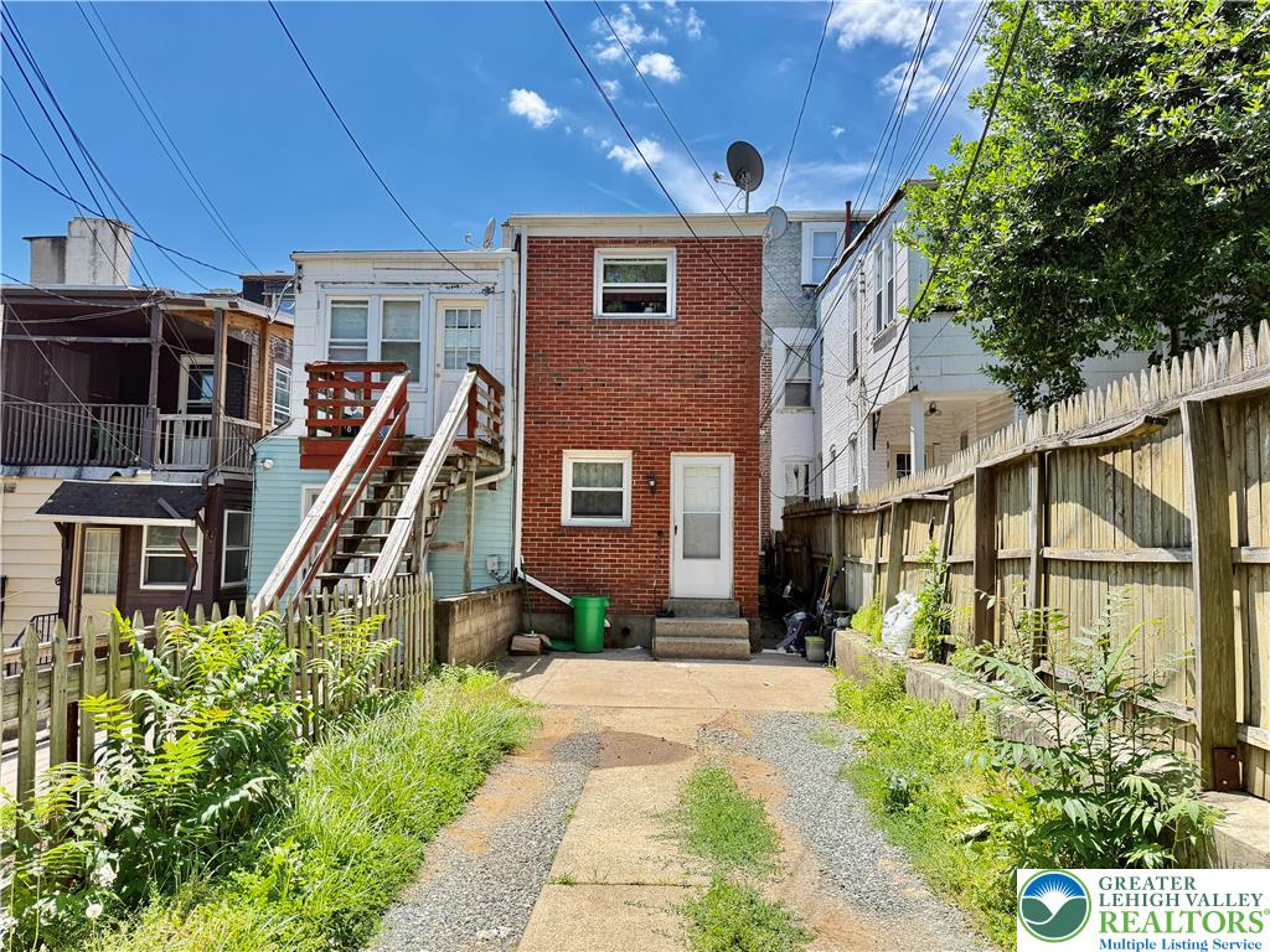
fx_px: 881
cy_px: 476
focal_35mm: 24
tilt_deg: +4.4
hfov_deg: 71.6
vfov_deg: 56.8
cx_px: 635
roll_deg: +0.2
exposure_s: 1/1361
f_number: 1.78
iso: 100
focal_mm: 6.76
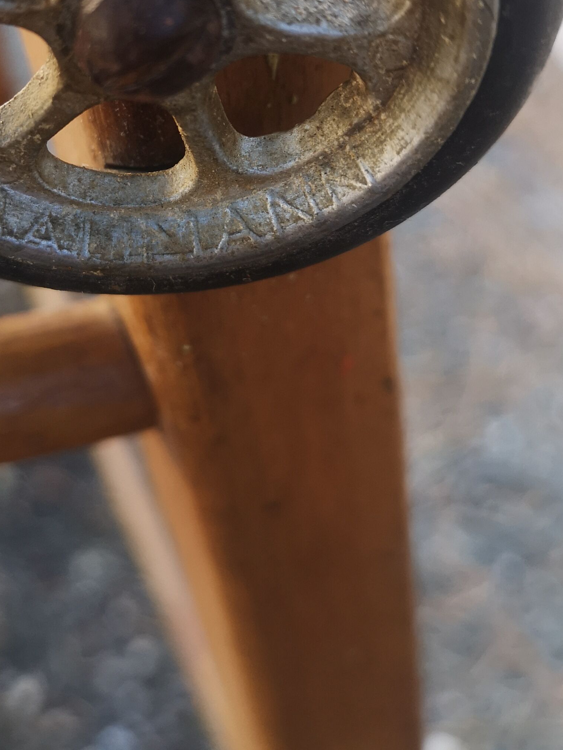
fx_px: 1062
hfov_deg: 29.4
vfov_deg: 38.2
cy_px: 219
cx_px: 175
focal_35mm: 49
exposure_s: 1/100
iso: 125
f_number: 1.8
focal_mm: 5.58
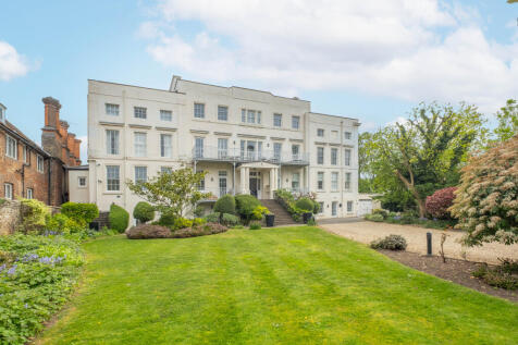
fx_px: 216
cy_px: 172
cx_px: 259
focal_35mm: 15
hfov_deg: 100.4
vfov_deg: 77.3
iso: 400
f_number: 5.6
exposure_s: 1/640
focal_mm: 10
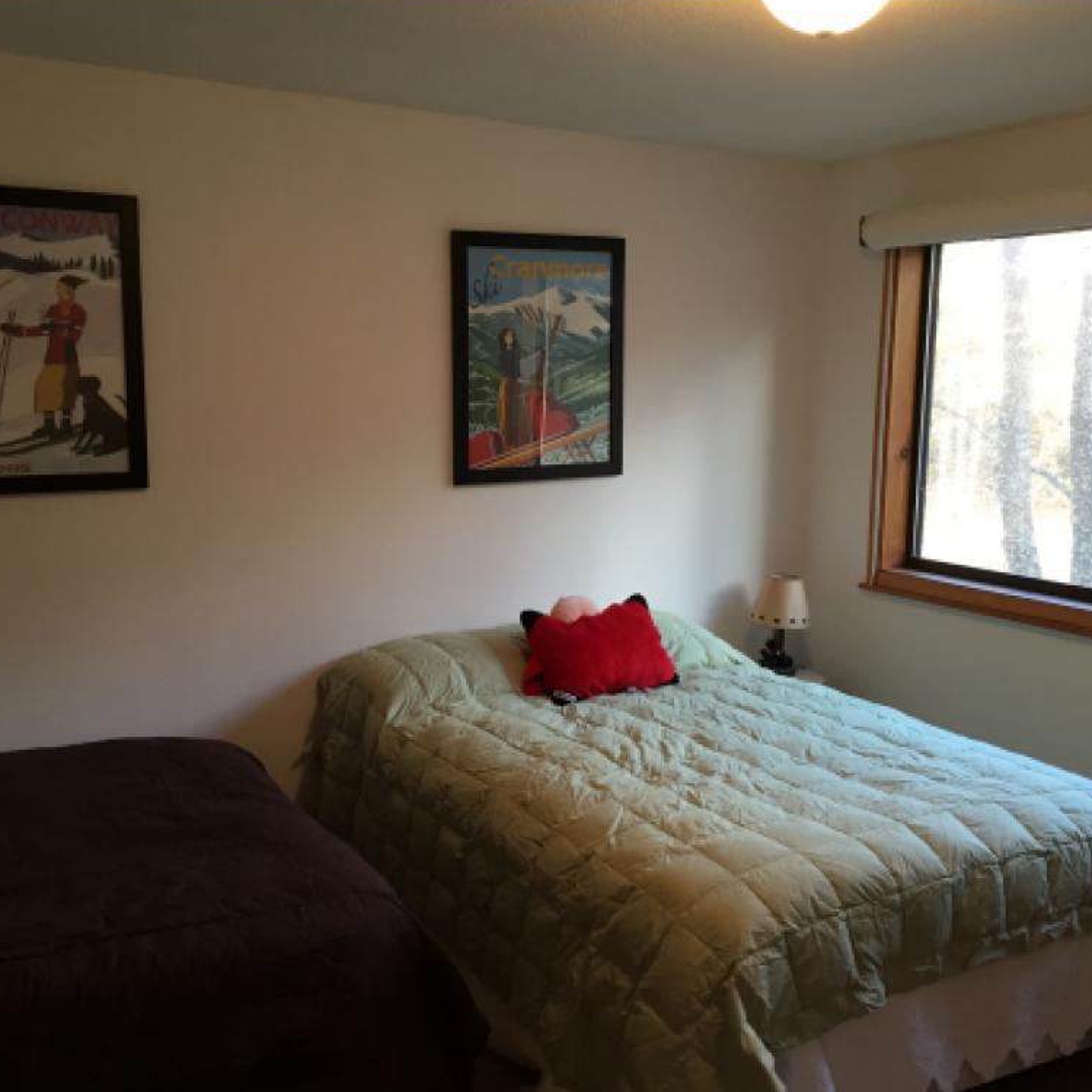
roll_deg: -2.3
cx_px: 543
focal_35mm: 35
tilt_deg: -6.8
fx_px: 1249
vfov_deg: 47.2
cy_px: 547
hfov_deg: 47.2
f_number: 2.2
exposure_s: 1/30
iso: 40
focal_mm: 4.15
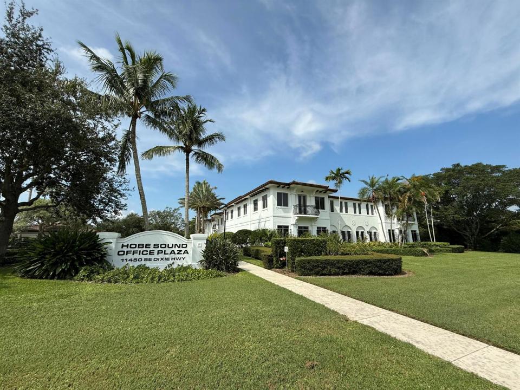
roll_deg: -0.5
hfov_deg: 102.1
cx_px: 260
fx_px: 210
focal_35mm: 14
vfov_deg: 85.7
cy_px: 195
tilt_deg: +12.6
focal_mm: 2.22
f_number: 2.2
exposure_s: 1/3125
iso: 50
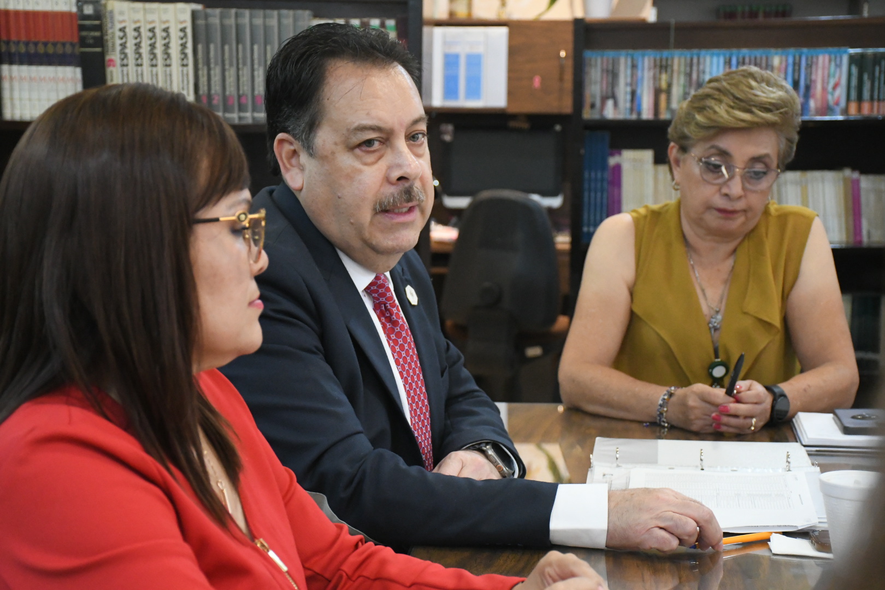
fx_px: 1844
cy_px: 295
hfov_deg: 27.0
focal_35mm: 75
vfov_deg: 18.2
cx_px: 442
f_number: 5.6
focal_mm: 50
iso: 6400
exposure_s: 1/100
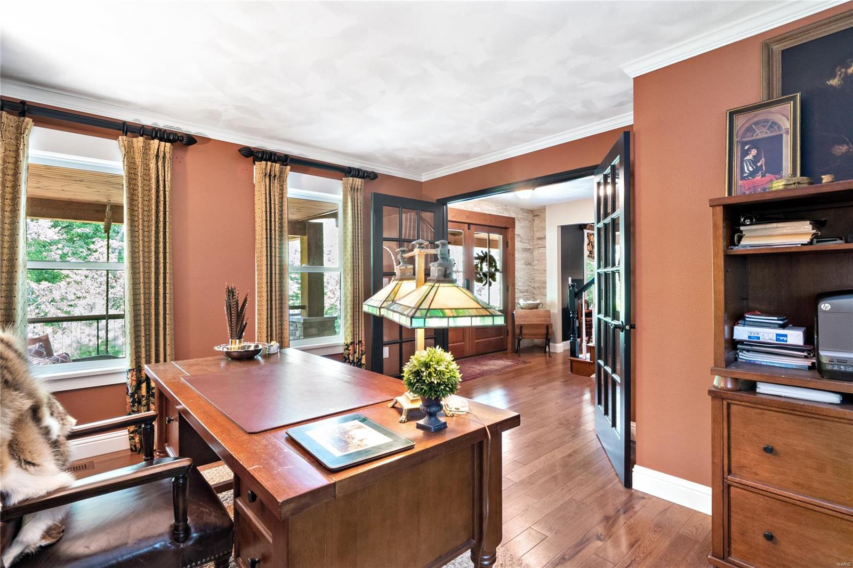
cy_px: 284
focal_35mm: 18
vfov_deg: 67.4
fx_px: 426
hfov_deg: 90.0
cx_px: 426
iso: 400
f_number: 9
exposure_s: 1/8
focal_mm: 9
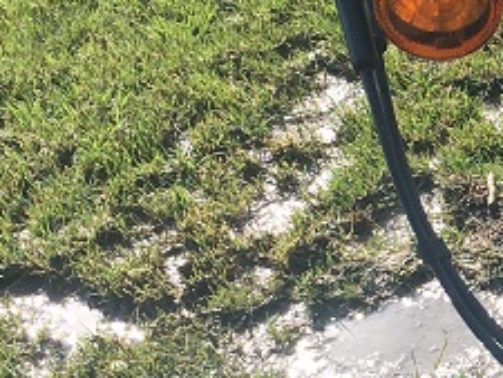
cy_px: 405
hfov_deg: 14.0
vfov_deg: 11.1
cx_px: 756
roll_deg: +11.5
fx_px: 1919
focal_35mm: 132
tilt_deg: -37.4
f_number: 2.2
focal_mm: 4.15
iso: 25
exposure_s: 1/732
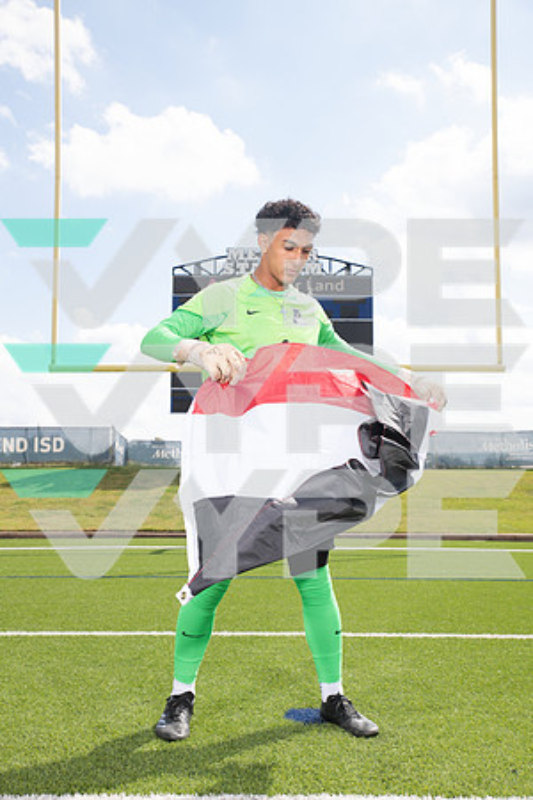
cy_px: 400
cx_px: 266
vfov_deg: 48.5
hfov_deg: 33.4
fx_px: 888
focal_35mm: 40
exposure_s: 1/320
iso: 125
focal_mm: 40
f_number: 7.1
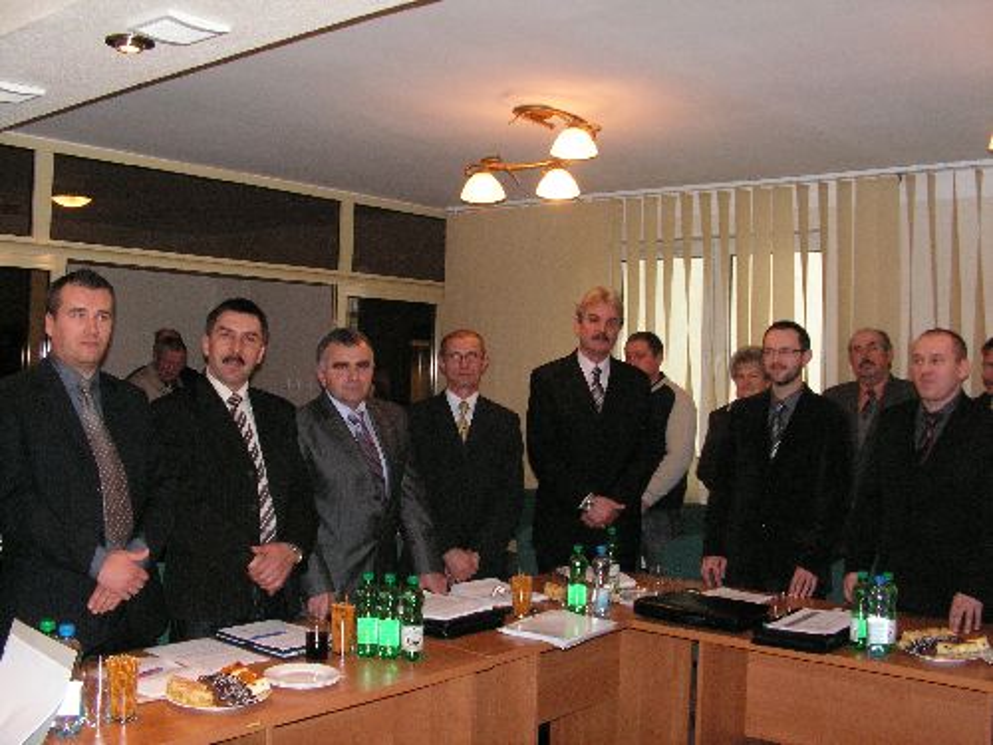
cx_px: 496
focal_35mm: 36
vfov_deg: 39.7
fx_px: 1033
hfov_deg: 51.4
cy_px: 372
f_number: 4.8
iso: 160
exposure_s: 1/40
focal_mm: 6
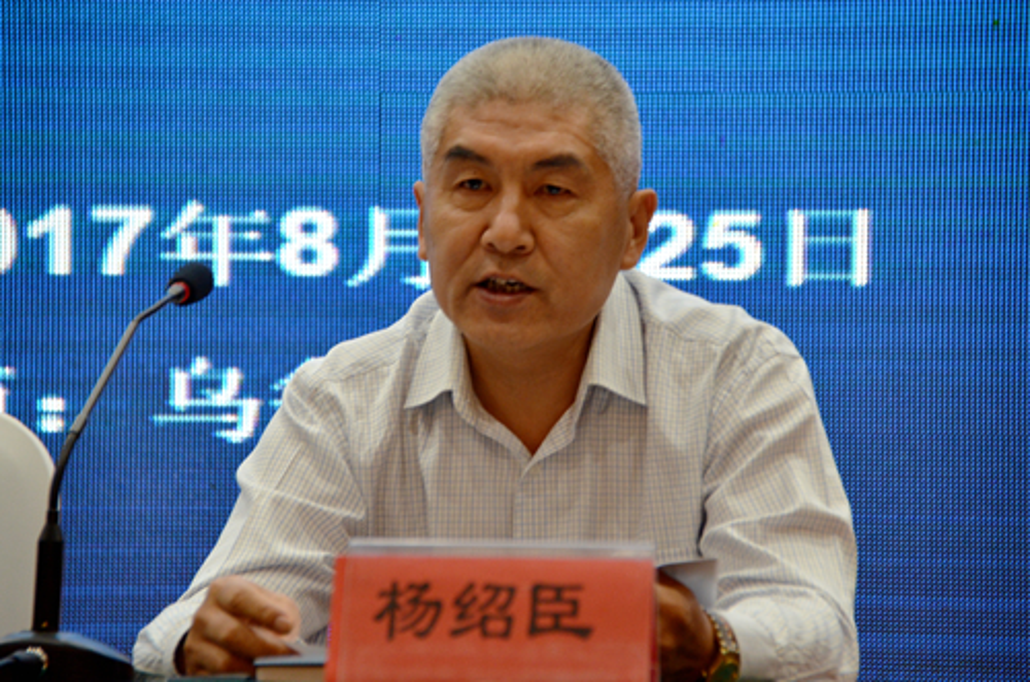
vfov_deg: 6.5
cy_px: 341
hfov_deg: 9.8
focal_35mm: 210
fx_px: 5995
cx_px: 515
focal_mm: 140
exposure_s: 1/50
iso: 1000
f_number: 6
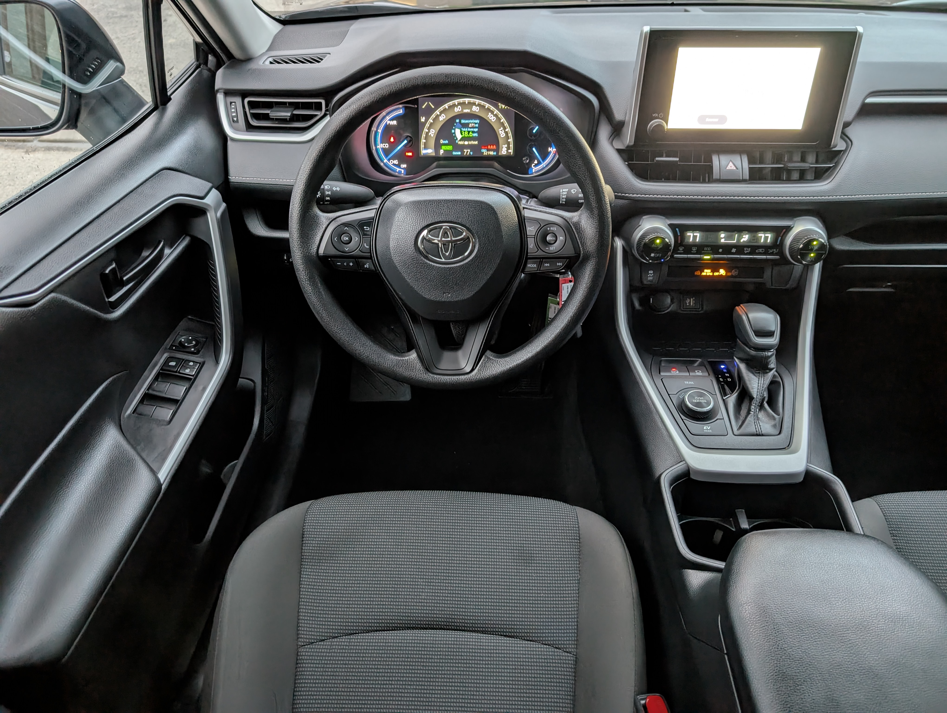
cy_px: 356
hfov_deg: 71.5
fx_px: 658
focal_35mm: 24
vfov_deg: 56.9
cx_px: 474
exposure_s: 1/17.7
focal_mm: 6.9
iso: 183
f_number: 1.68
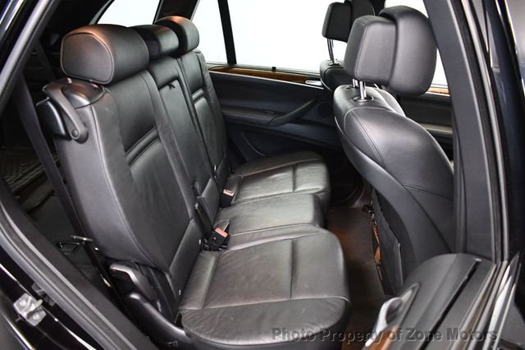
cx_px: 262
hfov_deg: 62.0
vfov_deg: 43.6
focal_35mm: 30
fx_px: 437
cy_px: 175
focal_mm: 20
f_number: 3.8
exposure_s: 1/60
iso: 4500
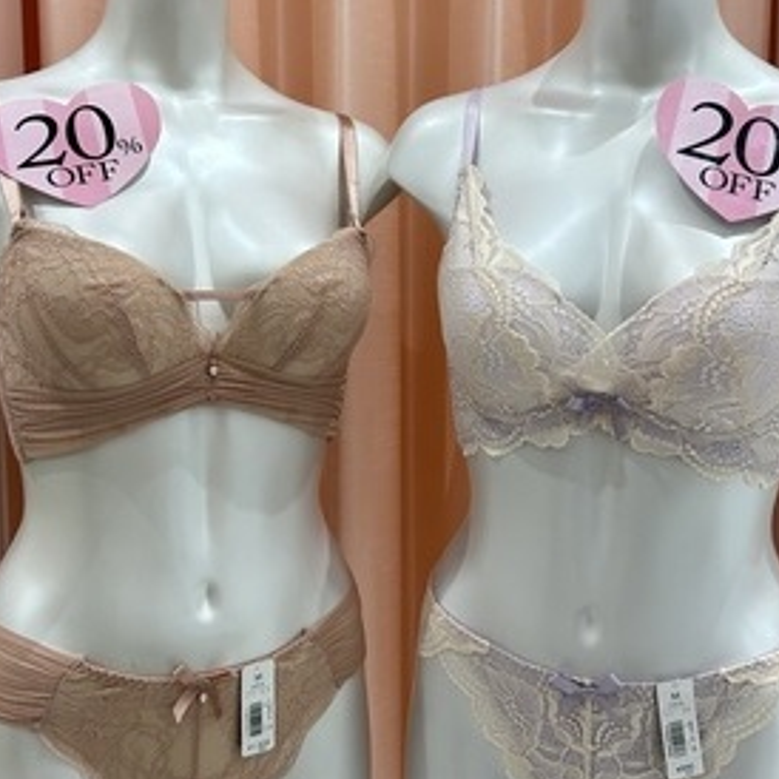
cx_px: 411
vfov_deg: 39.9
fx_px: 1069
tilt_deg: -6.5
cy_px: 316
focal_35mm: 42
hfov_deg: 40.0
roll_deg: -0.2
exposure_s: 1/121
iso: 40
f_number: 1.5
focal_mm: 5.7
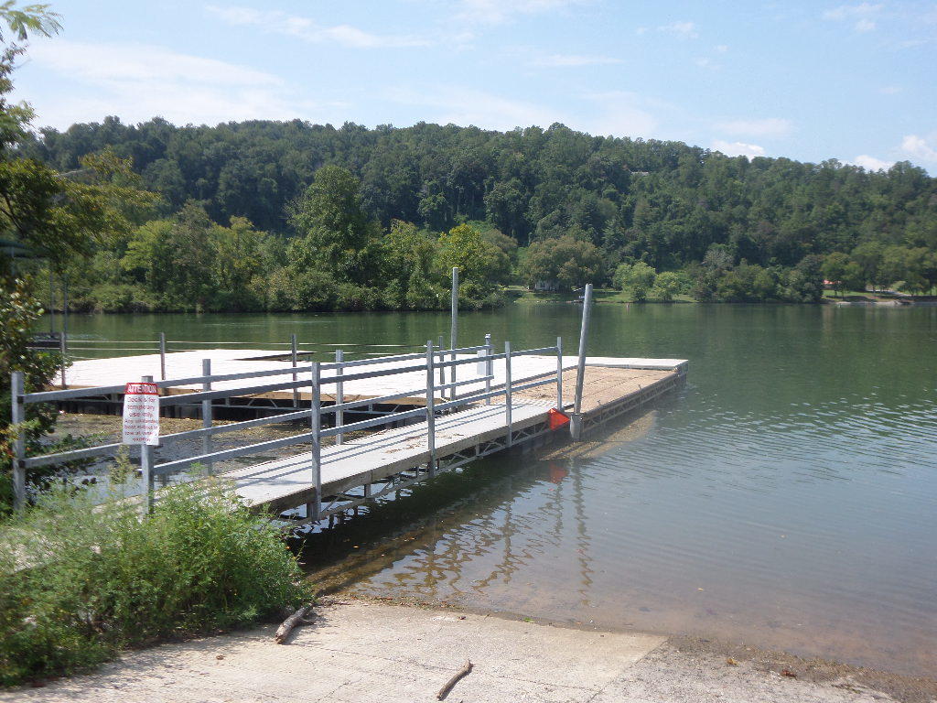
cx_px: 468
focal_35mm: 37
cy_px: 352
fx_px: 1002
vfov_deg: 38.7
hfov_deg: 50.1
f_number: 3.7
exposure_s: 1/750
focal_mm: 6.7
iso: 80
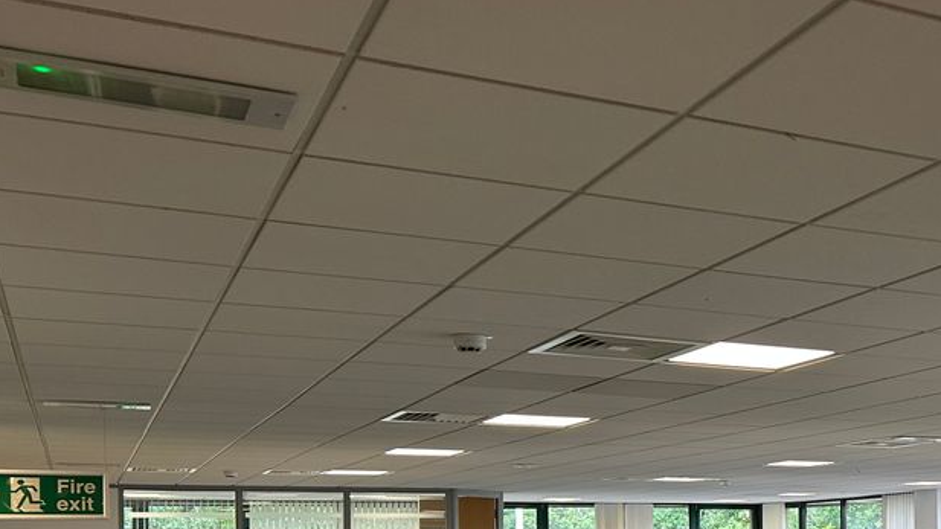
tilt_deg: -1.6
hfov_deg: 38.3
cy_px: 545
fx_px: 1272
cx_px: 816
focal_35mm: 51
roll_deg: +0.3
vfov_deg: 22.5
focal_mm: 5.7
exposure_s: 1/100
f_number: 1.5
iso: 100
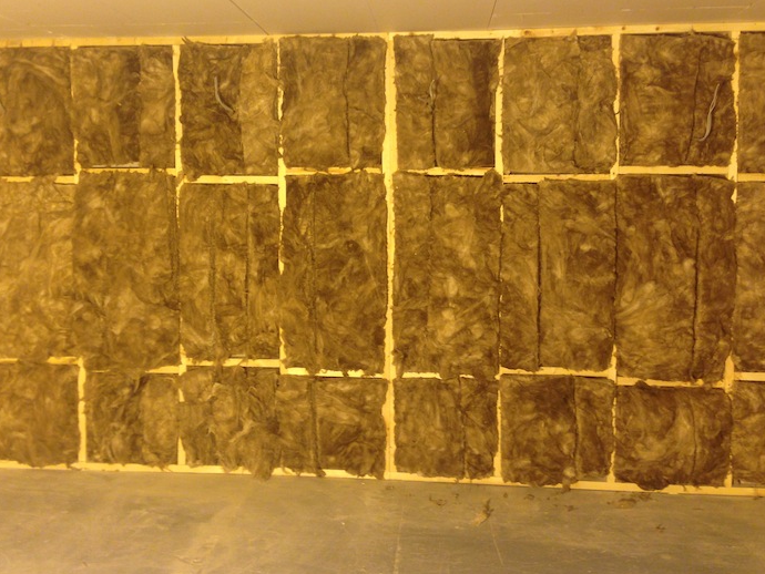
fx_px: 862
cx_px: 339
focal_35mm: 39
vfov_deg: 36.8
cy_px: 242
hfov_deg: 47.8
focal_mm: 4.12
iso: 80
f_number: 2.4
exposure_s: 1/20
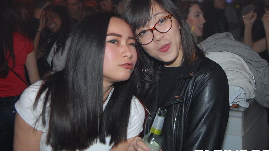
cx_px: 135
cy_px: 68
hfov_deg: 40.6
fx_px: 364
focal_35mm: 51
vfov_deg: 23.5
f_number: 5.6
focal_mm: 32
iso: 400
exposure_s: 1/6
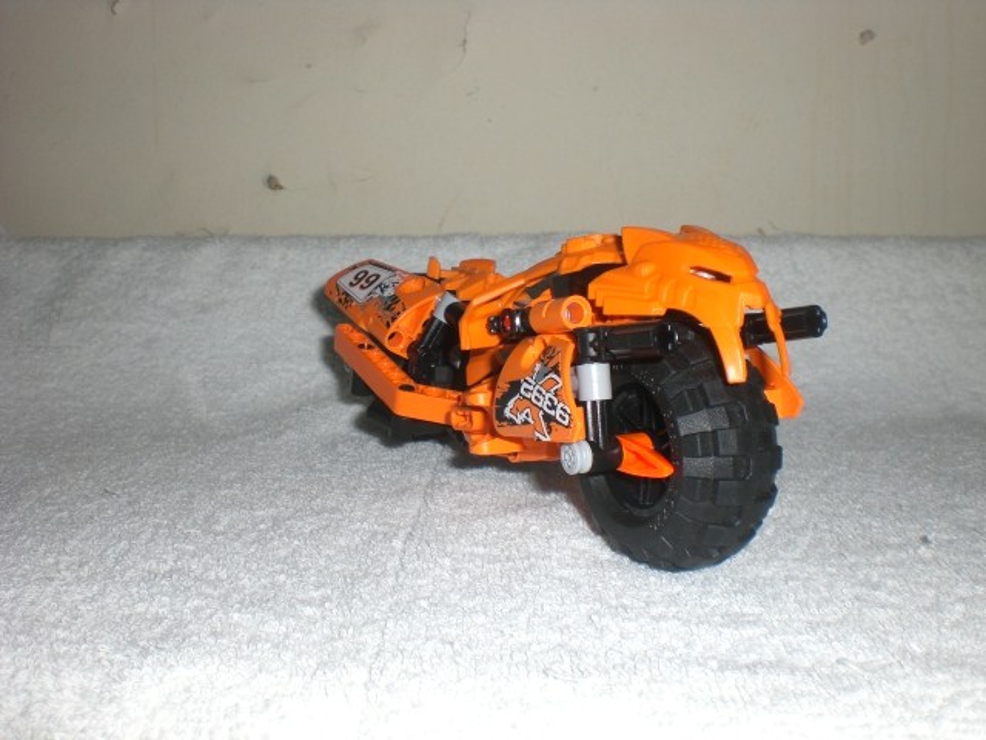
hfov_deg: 49.0
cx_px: 493
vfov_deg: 37.7
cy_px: 370
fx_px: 1082
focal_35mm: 38
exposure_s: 1/60
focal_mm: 6.3
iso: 50
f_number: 4.4
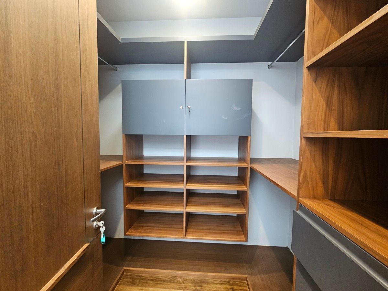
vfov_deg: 89.9
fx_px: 146
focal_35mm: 13
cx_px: 194
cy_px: 146
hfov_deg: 106.2
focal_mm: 2.2
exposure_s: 1/30
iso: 400
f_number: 2.2
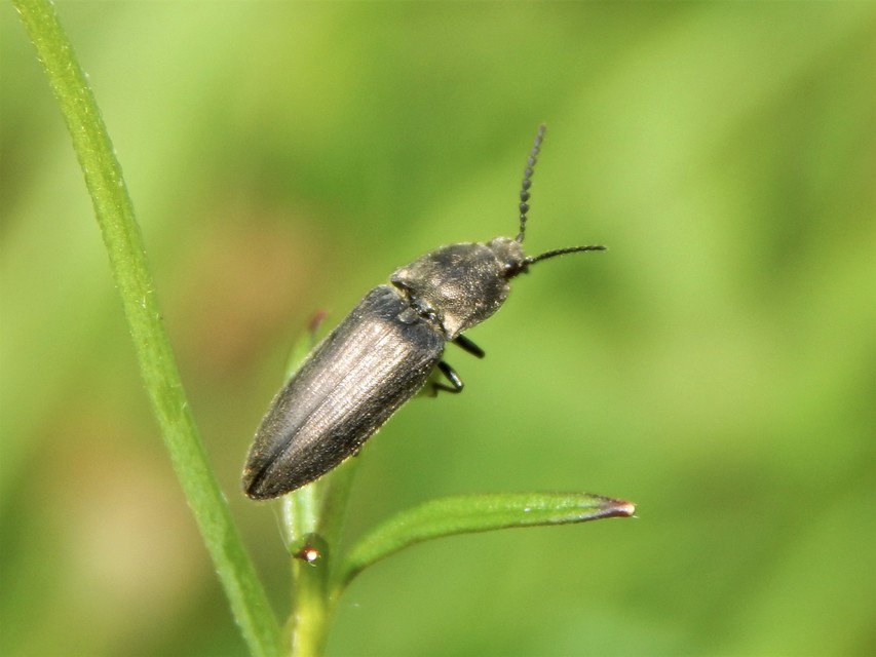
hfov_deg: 9.6
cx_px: 438
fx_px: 5239
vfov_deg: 7.2
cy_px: 328
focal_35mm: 207
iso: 125
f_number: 5.4
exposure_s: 1/100
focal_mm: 37.1
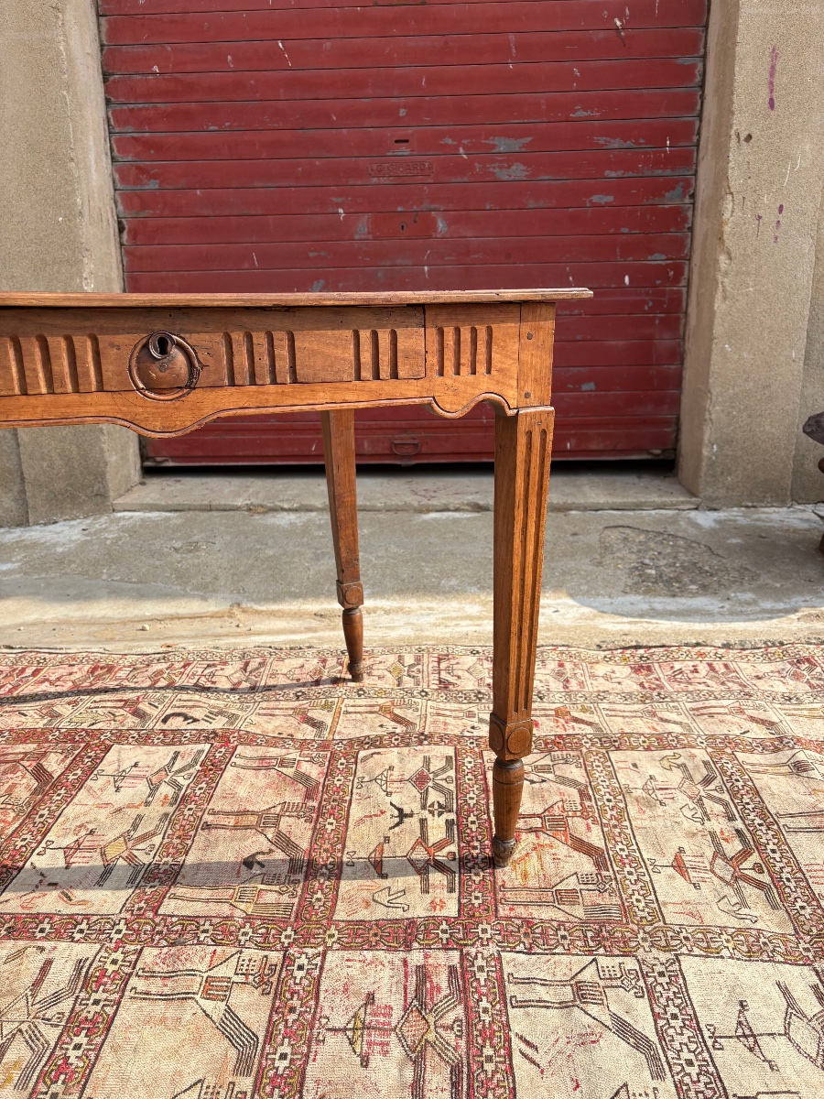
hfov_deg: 53.1
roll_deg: +0.7
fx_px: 825
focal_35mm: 26
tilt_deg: -14.0
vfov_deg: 67.3
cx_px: 412
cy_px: 550
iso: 50
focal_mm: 5.96
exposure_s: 1/2141
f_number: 1.6
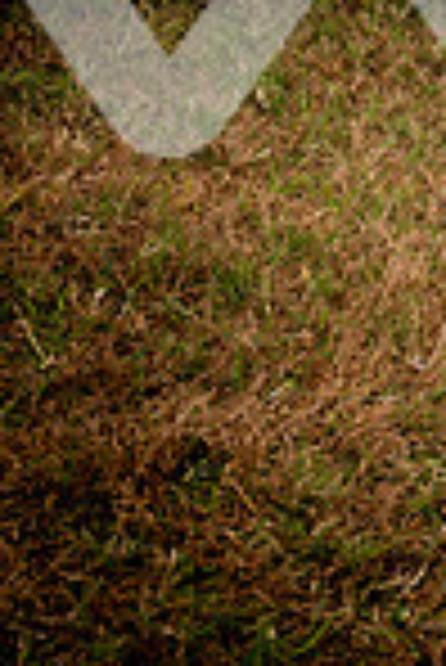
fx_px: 1465
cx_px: 617
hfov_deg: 16.2
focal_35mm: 79
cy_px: -297
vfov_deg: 21.9
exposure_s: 1/250
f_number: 4.5
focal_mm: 26
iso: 200
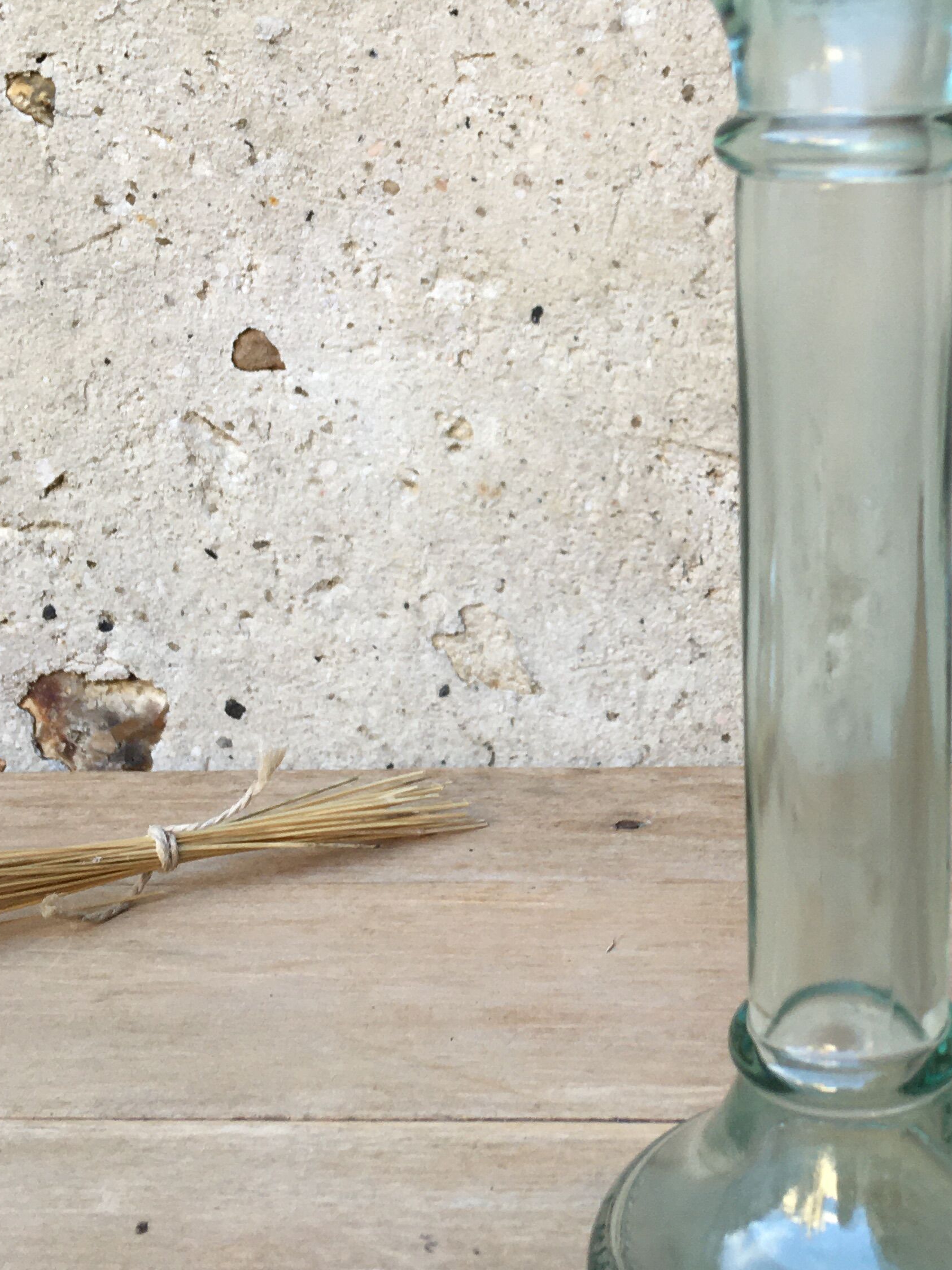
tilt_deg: -14.6
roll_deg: +0.3
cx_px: 777
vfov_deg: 36.8
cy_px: 592
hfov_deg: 27.4
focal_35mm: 52
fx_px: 1907
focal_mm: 4.15
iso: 32
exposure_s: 1/100
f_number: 2.2
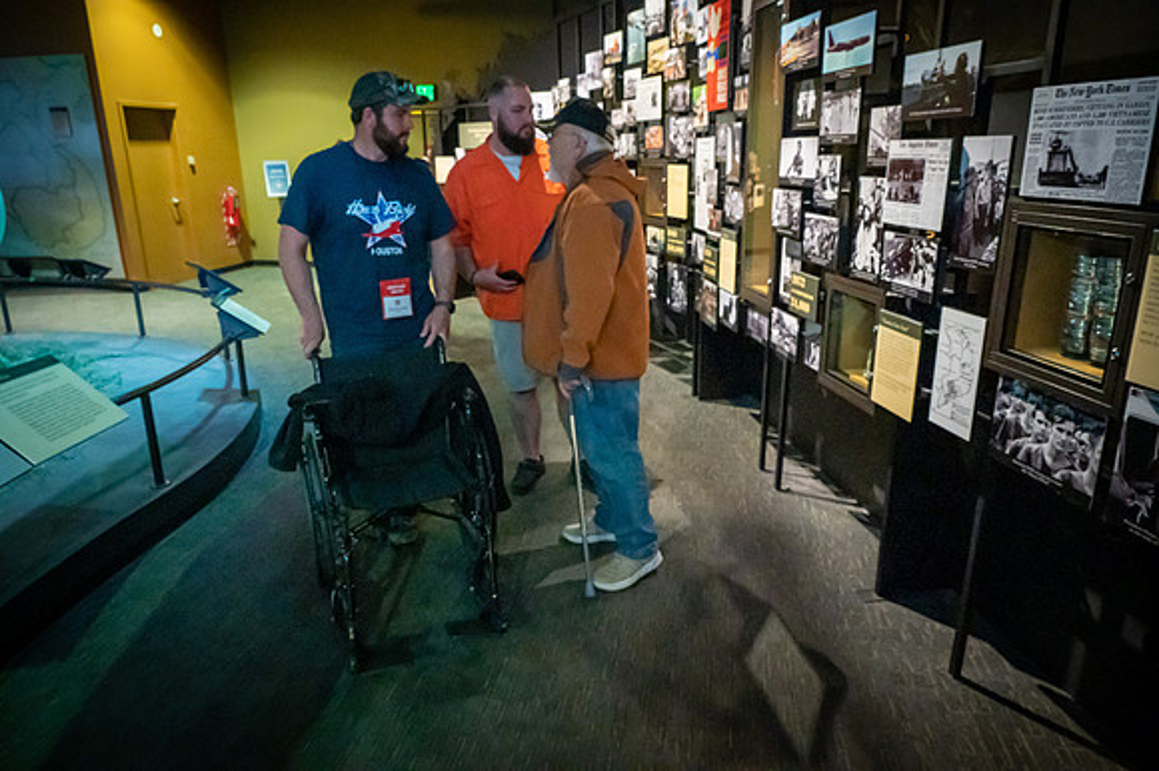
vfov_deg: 53.1
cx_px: 580
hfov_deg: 73.8
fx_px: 772
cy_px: 386
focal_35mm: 24
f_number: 5.6
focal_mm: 24
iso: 12800
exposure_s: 1/50
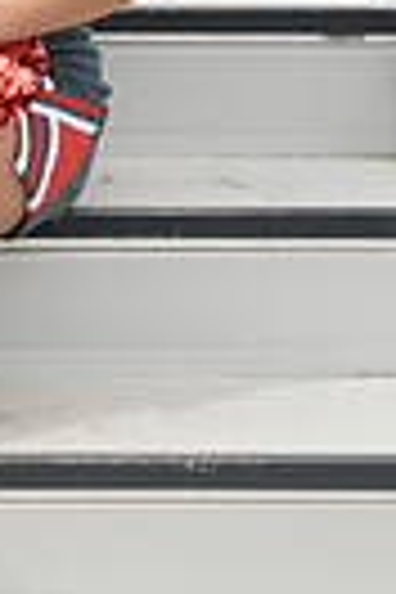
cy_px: -94
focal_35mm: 188
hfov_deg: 7.2
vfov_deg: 10.8
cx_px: -148
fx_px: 3102
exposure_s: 1/1250
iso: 800
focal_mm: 55
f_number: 5.6
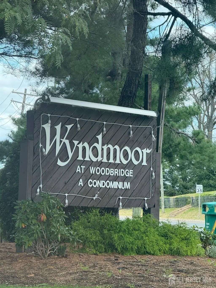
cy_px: 144
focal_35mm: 120
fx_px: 998
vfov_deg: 16.4
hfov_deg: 12.3
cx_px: 108
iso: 64
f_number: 2.8
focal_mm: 15.66
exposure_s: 1/266
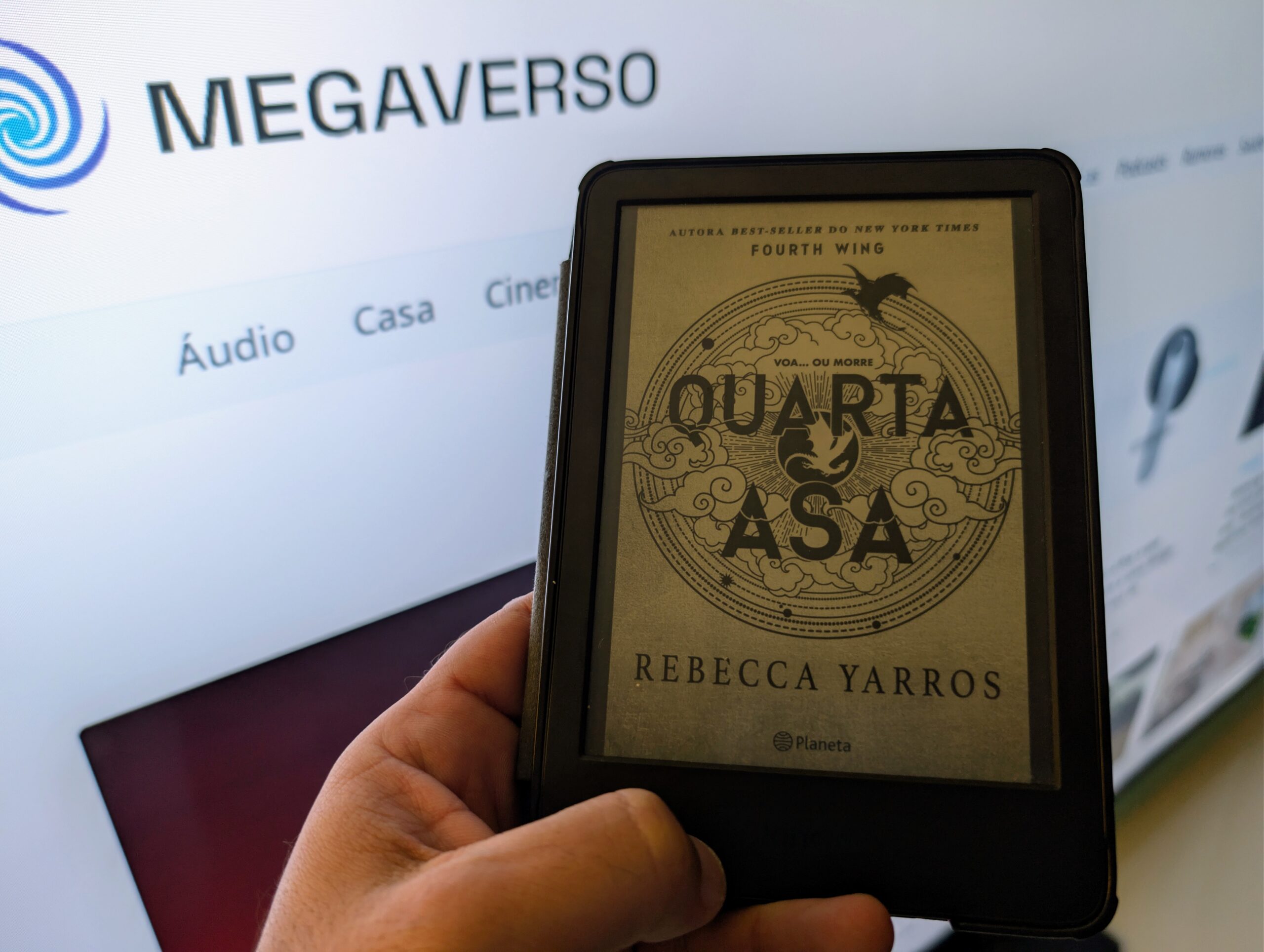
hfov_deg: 71.5
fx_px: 878
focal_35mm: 24
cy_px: 476
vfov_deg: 56.9
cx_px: 632
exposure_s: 1/40
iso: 101
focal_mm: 6.9
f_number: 1.68
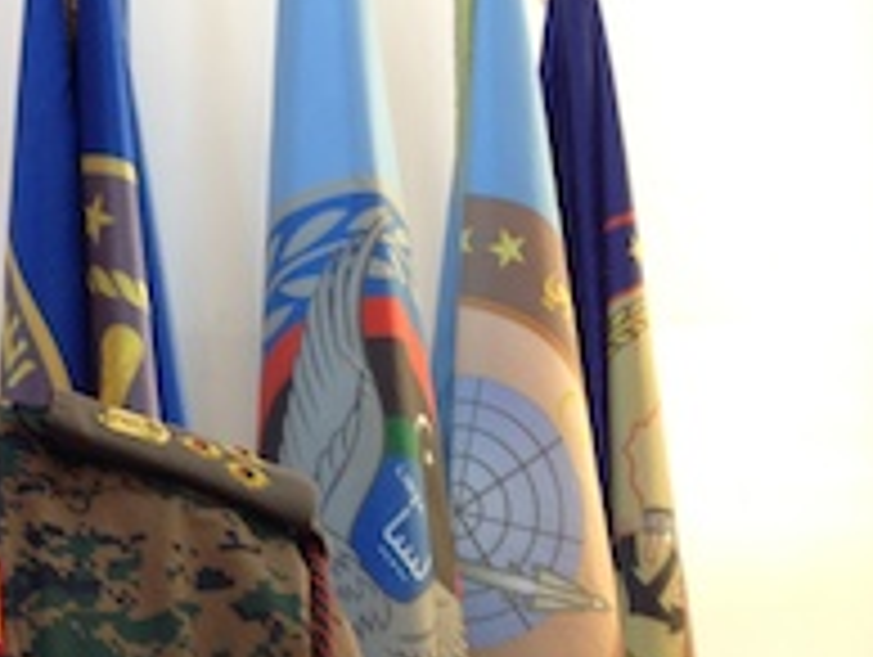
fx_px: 2146
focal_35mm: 85
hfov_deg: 21.3
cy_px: 88
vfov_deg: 17.2
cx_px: -184
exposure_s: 1/20
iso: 50
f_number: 2.4
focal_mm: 4.12
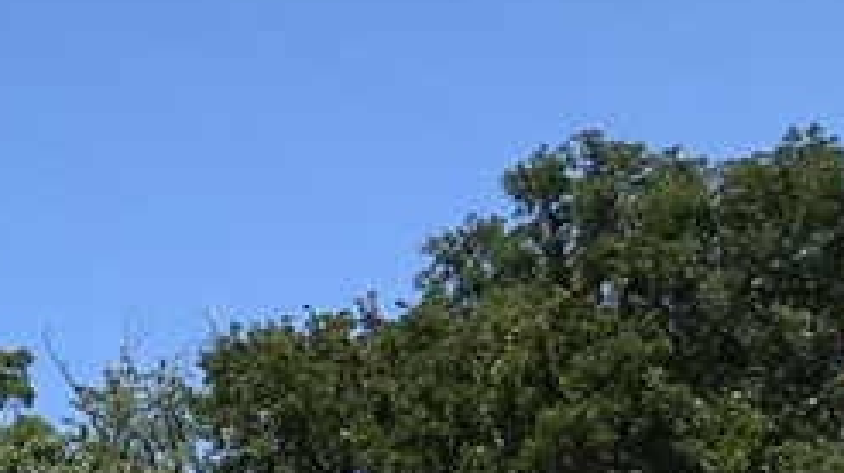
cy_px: 963
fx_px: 2840
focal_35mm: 127
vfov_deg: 8.9
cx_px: -648
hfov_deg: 14.9
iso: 20
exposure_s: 1/1650
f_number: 1.8
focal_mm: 3.99
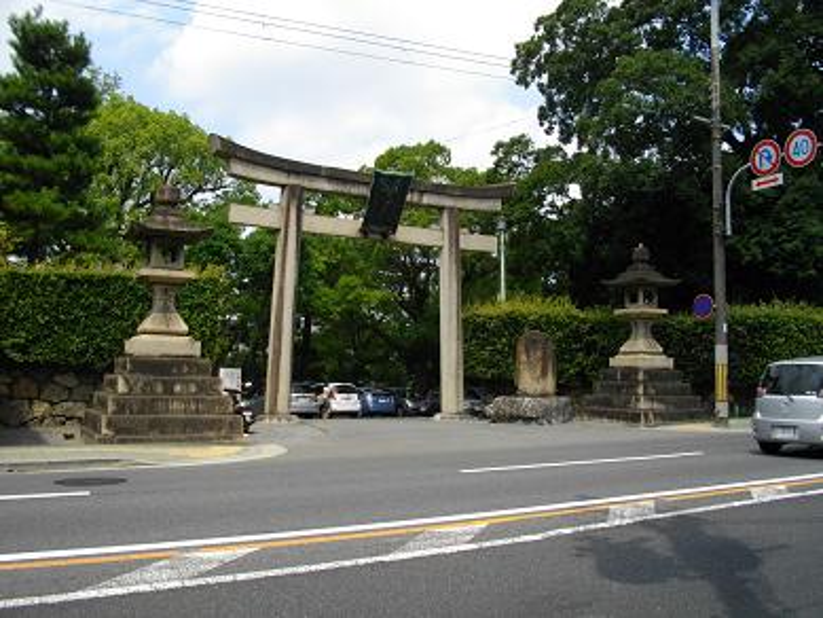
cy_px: 309
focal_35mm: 32
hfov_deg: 56.8
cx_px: 412
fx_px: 761
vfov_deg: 44.2
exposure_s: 1/320
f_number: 5.5
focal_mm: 5.7
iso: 100
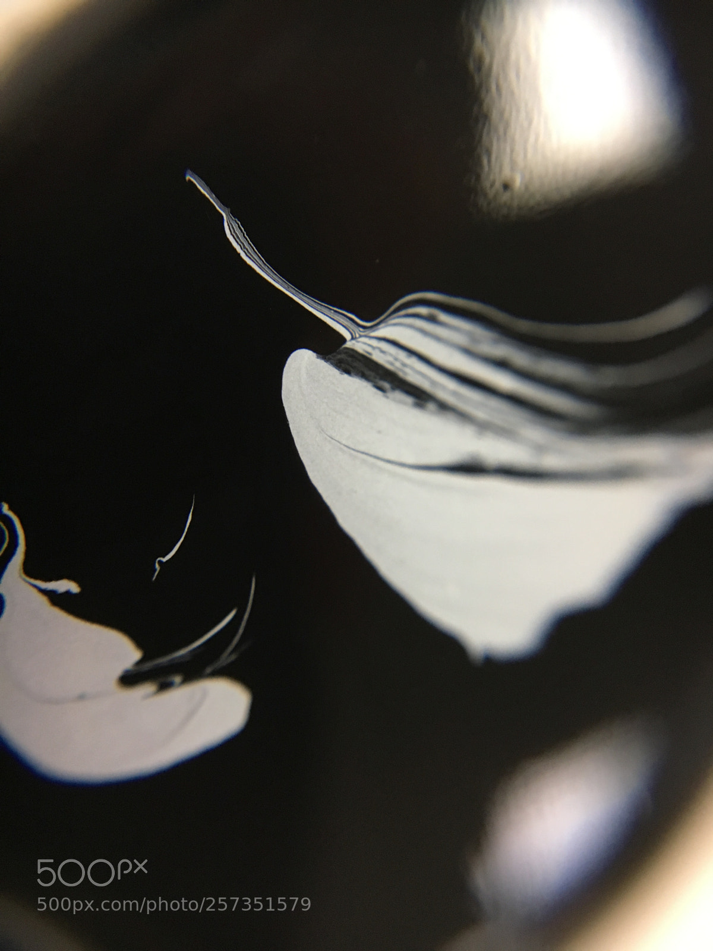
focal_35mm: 29
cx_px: 356
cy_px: 476
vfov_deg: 61.7
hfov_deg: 48.2
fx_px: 796
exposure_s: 1/30
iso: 125
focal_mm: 4.15
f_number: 2.2
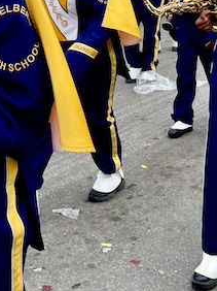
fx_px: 594
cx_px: 106
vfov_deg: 25.5
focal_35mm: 71
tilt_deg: -4.3
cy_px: -28
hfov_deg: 20.7
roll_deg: -1.9
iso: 32
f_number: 1.6
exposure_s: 1/1403
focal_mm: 5.1
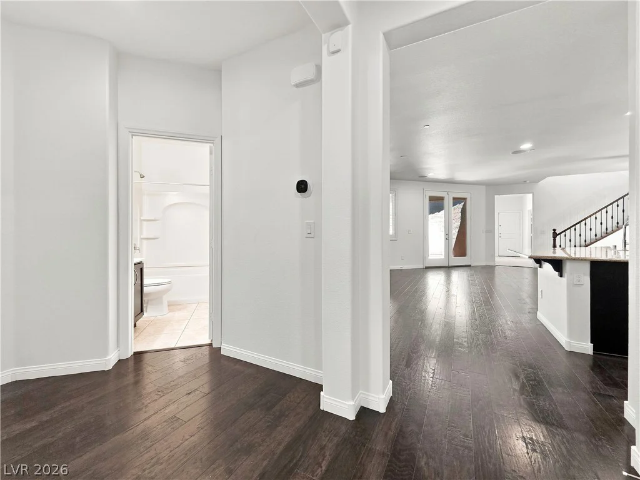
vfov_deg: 89.9
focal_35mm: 13
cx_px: 320
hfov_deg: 106.2
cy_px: 240
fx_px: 240
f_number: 1.9
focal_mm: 2.2
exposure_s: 1/60
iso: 125
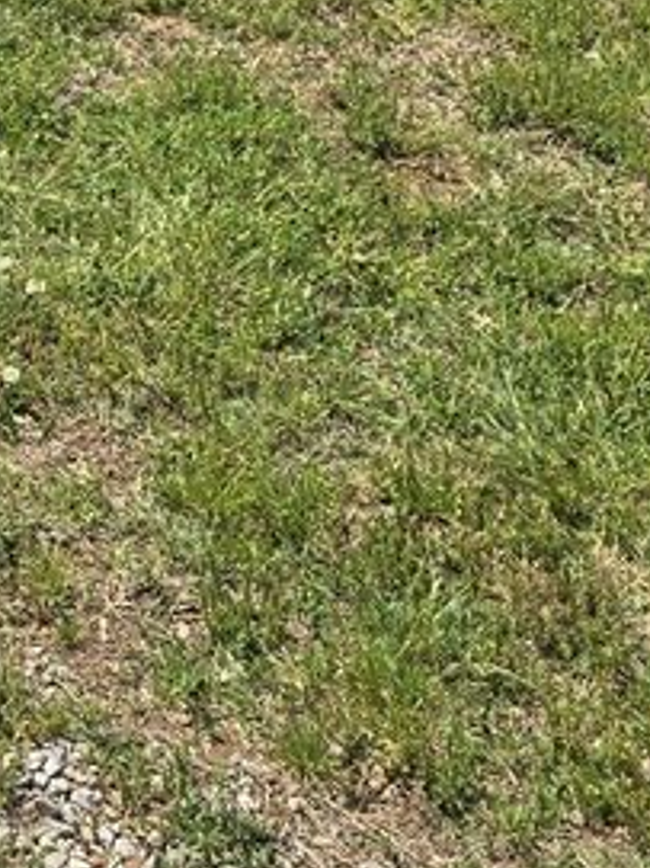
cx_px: -173
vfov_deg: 15.0
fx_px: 2907
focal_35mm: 116
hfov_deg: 12.4
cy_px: -645
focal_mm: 6.3
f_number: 1.7
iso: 12
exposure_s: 1/657
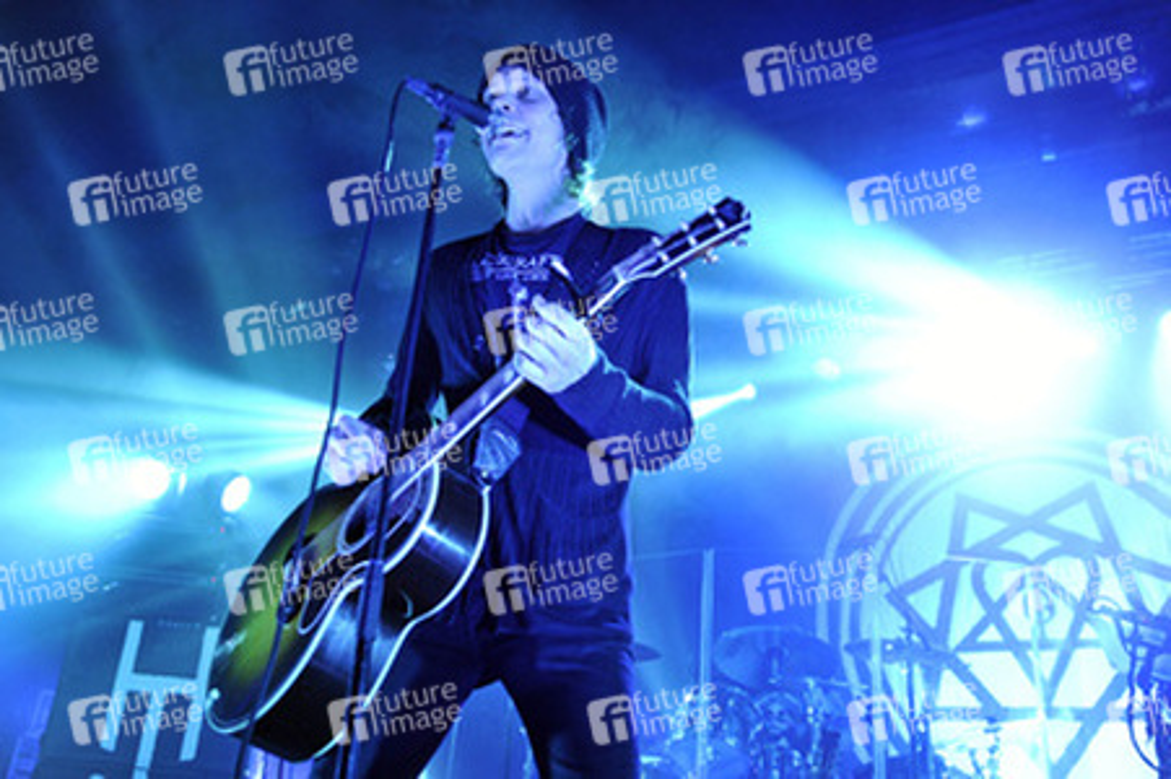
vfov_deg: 43.5
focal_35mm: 30
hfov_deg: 62.0
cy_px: 390
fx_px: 975
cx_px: 586
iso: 1600
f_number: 3.5
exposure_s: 1/200
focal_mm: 30
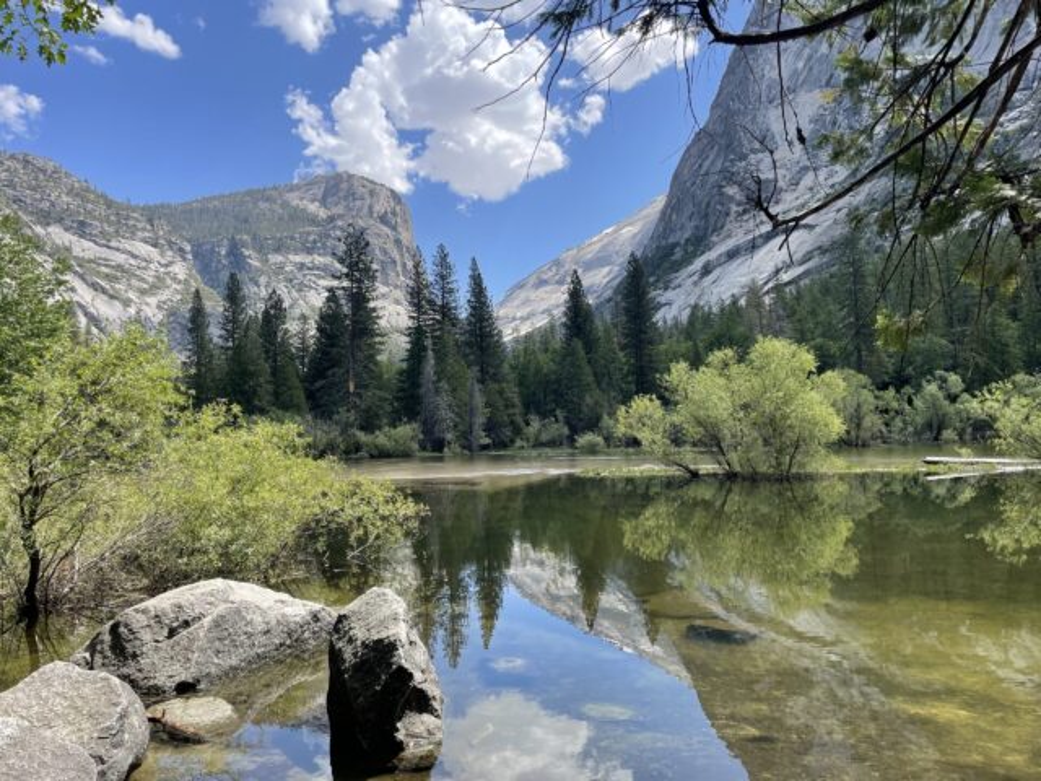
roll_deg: +2.4
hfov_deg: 67.3
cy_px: 390
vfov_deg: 53.1
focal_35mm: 26
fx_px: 782
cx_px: 520
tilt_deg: +3.7
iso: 32
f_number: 1.6
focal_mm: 4.2
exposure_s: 1/1887
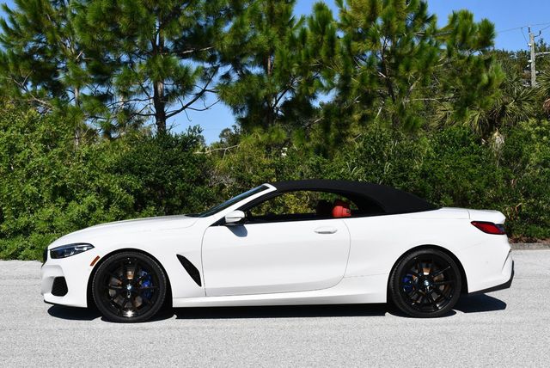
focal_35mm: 56
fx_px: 856
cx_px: 275
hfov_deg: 35.6
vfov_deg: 24.2
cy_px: 184
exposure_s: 1/320
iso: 100
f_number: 9
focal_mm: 28
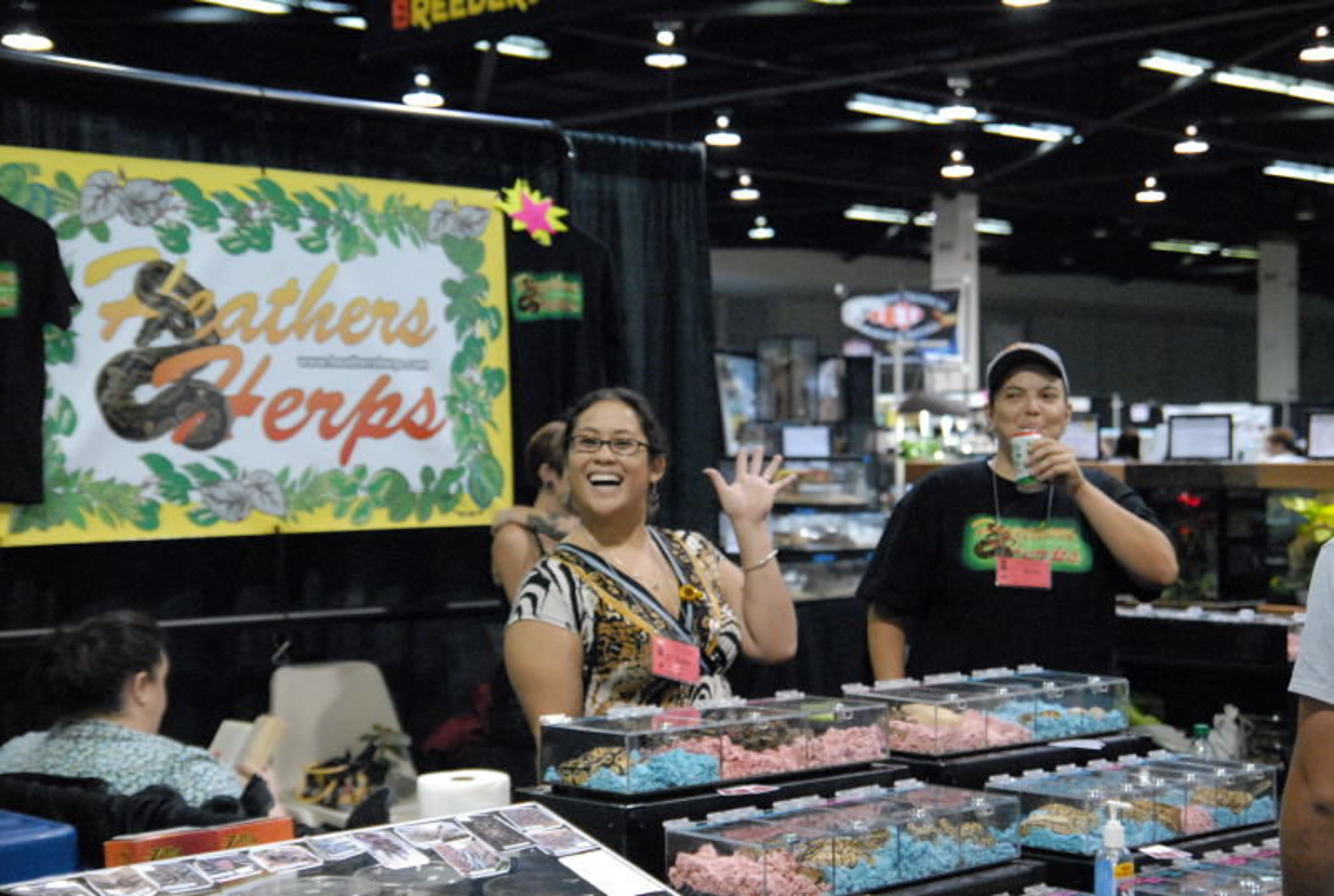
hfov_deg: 33.3
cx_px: 667
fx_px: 2228
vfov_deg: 22.7
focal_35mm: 60
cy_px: 448
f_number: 4
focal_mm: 40
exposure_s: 1/180
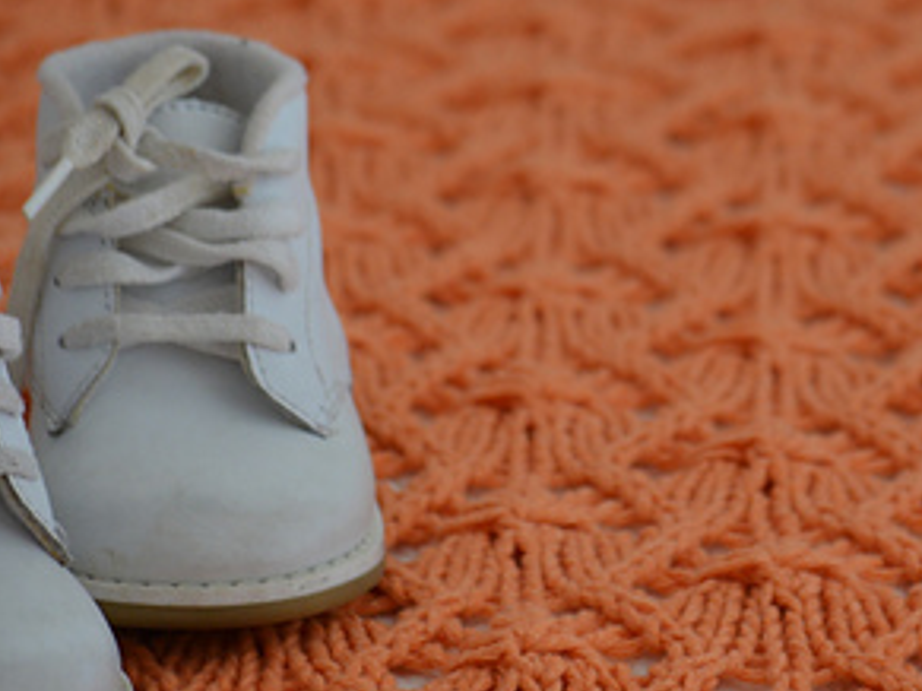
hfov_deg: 4.6
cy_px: 285
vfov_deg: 3.5
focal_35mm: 428
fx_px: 11397
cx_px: 577
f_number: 5
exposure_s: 1/160
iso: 800
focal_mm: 135
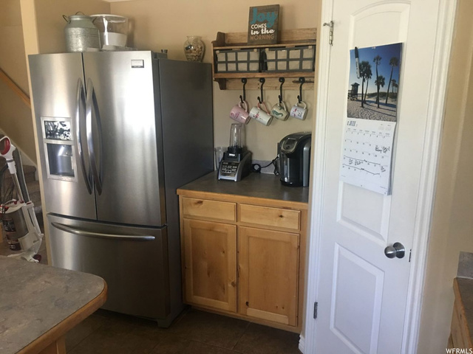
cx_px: 236
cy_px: 177
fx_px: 396
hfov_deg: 61.7
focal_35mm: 29
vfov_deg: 48.2
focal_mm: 4.15
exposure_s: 1/15
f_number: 2.2
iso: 80
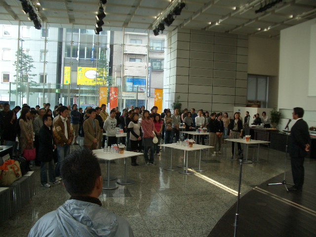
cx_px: 158
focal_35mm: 35
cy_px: 118
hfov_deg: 52.6
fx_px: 320
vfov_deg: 40.7
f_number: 2.6
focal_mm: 5.8
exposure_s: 1/80
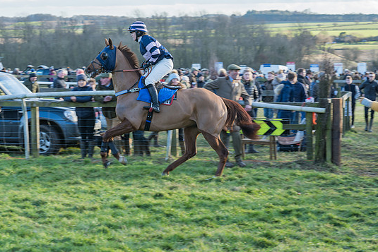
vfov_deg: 10.7
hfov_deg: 16.0
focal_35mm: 128
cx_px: 166
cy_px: 117
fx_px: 1344
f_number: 5.6
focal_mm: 103
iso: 200
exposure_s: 1/125
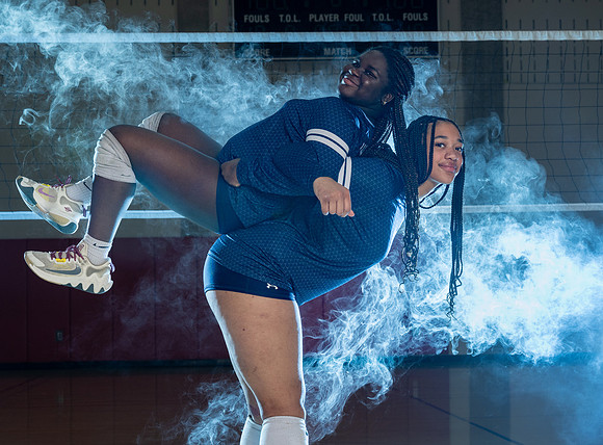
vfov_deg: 15.1
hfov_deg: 20.4
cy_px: 239
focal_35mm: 97
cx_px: 346
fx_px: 1675
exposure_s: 1/200
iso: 400
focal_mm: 75
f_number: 8
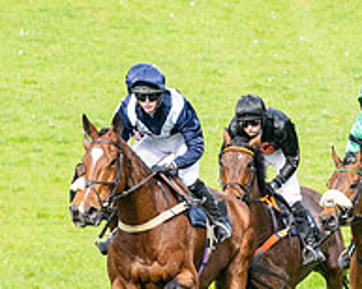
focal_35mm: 796
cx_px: 584
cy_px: 253
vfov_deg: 1.9
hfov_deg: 2.4
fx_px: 8520
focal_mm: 150
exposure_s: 1/2000
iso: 400
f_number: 4
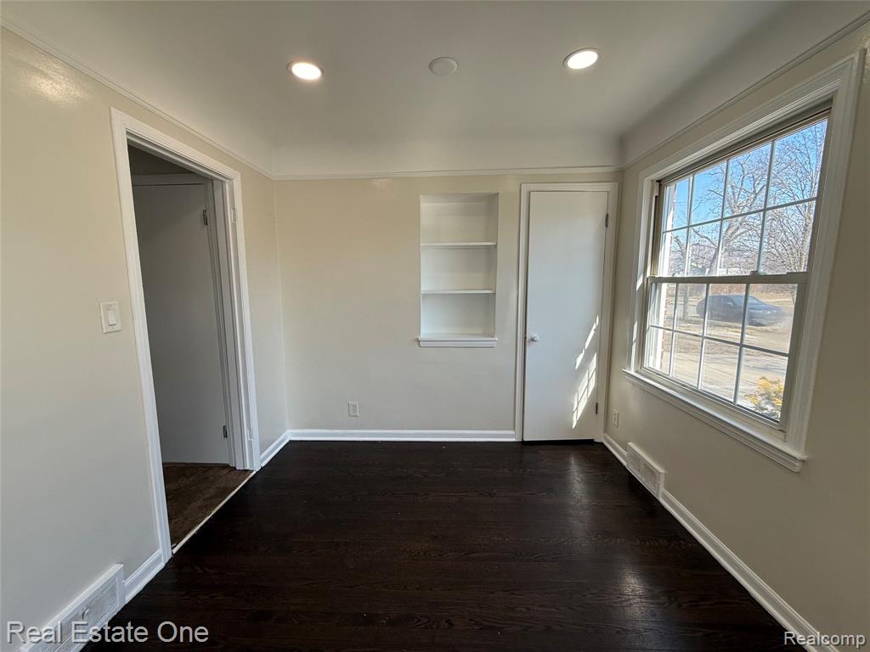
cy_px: 326
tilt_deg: -6.2
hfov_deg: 102.1
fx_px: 352
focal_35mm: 14
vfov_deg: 85.7
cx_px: 435
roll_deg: +0.9
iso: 64
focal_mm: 2.22
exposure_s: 1/217
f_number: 2.2
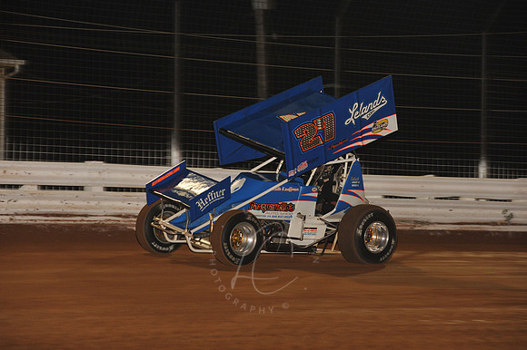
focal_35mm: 145
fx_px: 2121
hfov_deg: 14.2
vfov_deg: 9.5
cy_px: 175
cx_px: 264
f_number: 6.3
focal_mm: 145
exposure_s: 1/320
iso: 1250
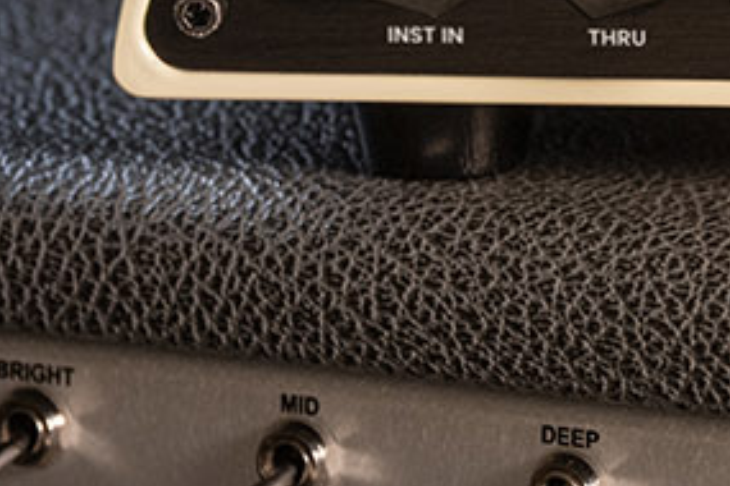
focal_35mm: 632
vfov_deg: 2.2
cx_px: 1442
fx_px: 12815
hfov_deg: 3.2
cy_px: -118
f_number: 6.3
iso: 640
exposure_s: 1/15
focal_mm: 120
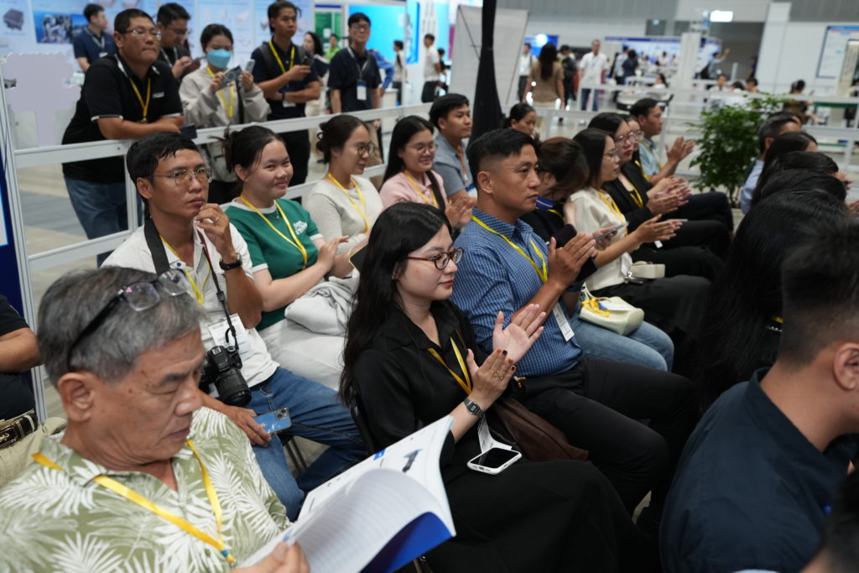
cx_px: 430
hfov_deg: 58.7
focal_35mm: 32
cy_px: 286
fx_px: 764
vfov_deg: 41.1
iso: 1250
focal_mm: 32
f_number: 3.5
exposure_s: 1/160
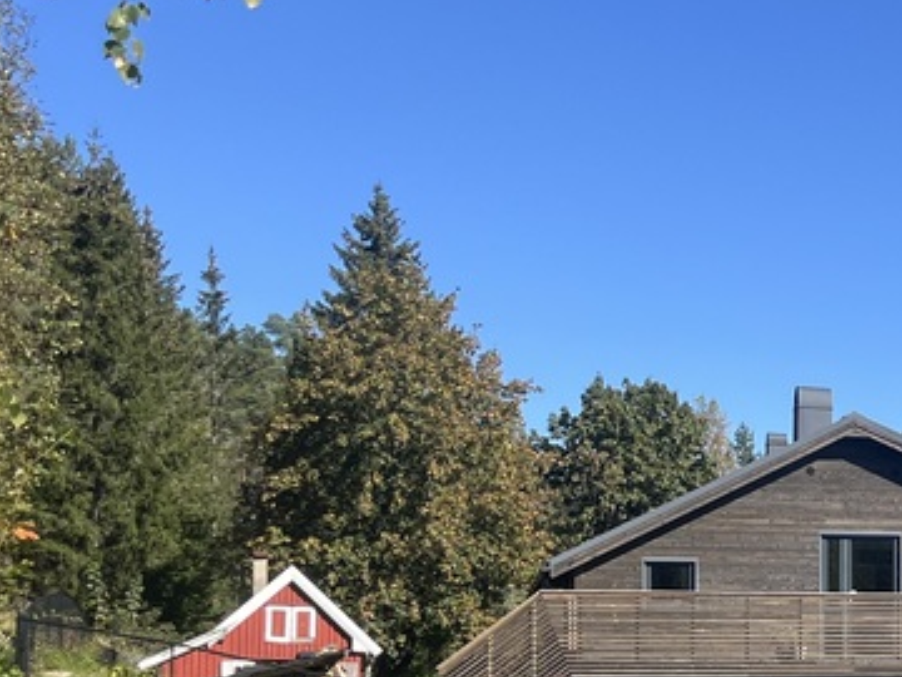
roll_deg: +0.7
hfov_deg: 23.4
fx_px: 1928
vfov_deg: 19.3
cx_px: 1160
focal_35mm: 74
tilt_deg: -0.1
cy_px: 672
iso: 50
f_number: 1.6
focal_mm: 5.1
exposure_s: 1/2309
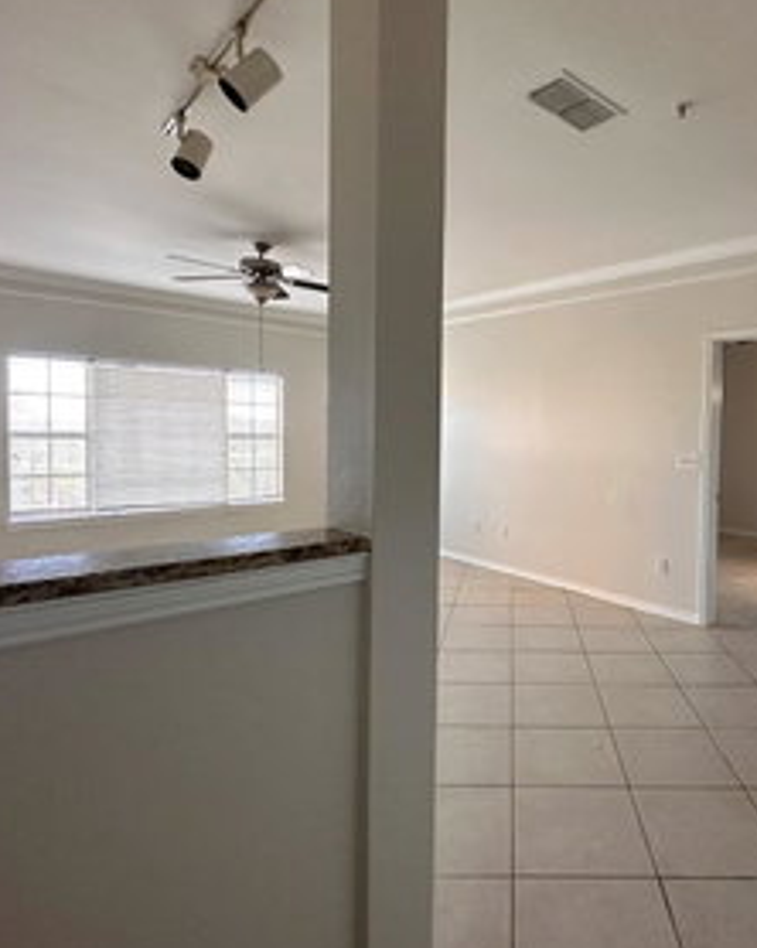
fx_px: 589
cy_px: 450
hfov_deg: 63.2
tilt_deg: -1.5
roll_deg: -0.5
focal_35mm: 21
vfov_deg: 77.6
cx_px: 527
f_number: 2.2
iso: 320
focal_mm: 2.22
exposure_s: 1/99
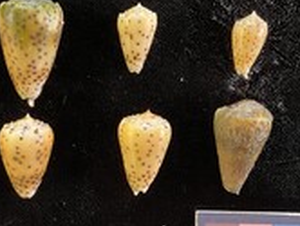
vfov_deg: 23.9
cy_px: 160
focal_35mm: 61
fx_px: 529
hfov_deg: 31.6
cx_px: 128
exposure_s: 1/50
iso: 80
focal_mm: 3
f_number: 1.8
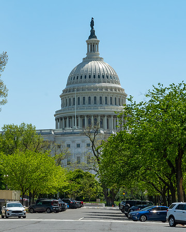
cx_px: 71
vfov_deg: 13.2
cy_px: 129
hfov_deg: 10.6
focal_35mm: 146
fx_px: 1004
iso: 500
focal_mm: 55
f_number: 14
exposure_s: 1/640
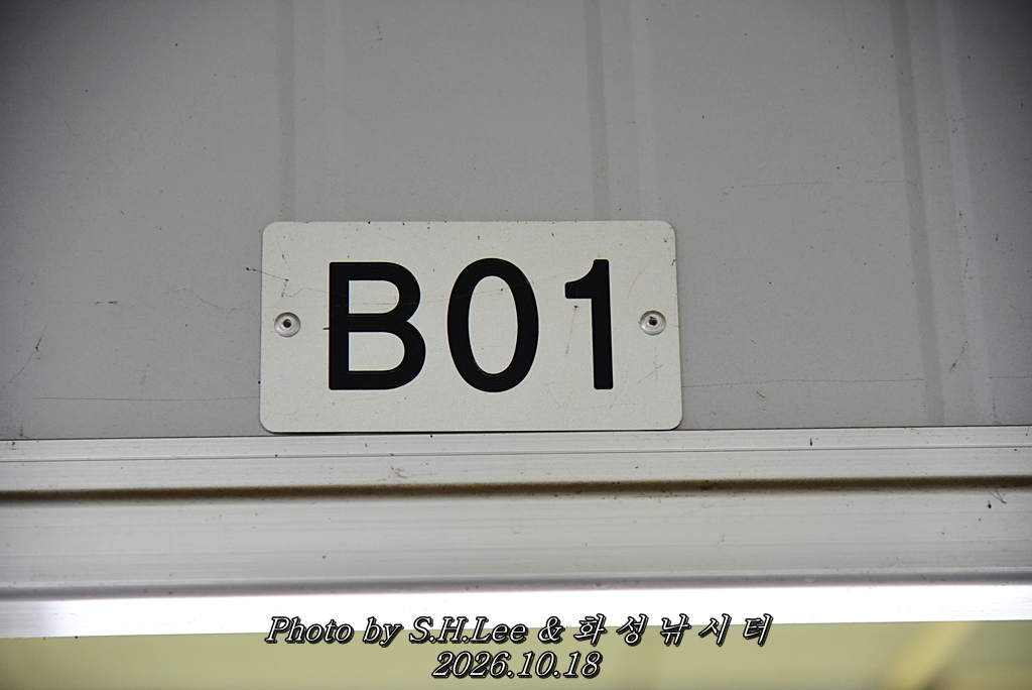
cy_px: 345
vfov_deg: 13.1
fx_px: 3012
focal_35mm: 105
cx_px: 516
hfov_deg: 19.4
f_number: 4
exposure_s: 1/125
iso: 1600
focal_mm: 105
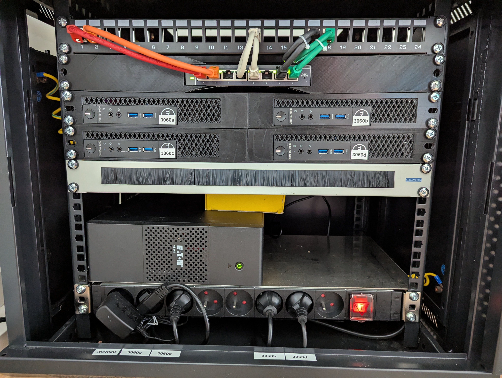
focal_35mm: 24
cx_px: 251
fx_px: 349
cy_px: 189
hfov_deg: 71.5
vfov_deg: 56.9
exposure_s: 1/23.8
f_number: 1.85
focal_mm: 6.81
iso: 810
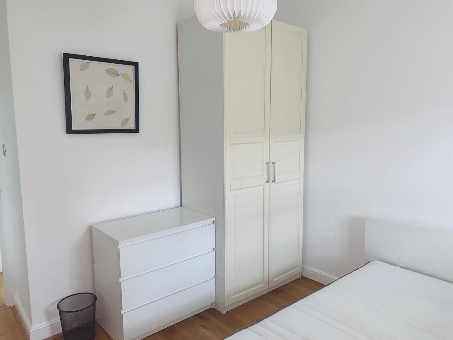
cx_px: 226
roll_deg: -0.1
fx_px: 340
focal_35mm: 26
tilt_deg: -7.2
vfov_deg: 53.1
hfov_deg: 67.3
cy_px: 170
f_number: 1.8
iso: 40
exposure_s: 1/16
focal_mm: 4.25
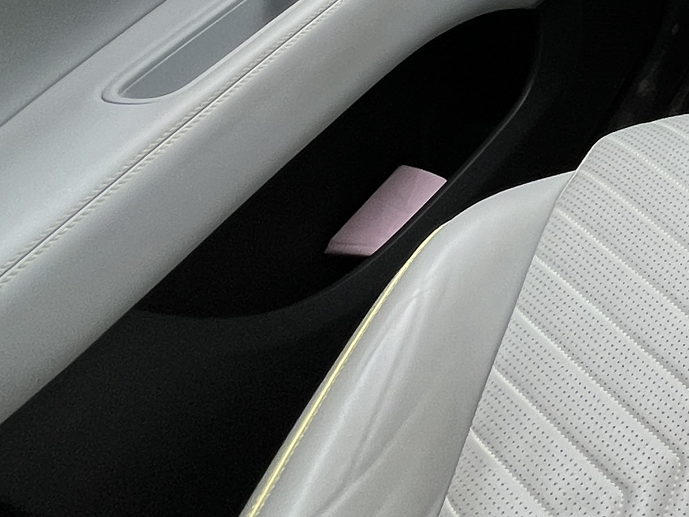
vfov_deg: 21.1
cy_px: -361
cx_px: 1239
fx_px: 1035
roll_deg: +0.4
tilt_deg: -23.1
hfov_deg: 22.1
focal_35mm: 52
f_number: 1.8
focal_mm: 1.57
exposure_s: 1/99
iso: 32
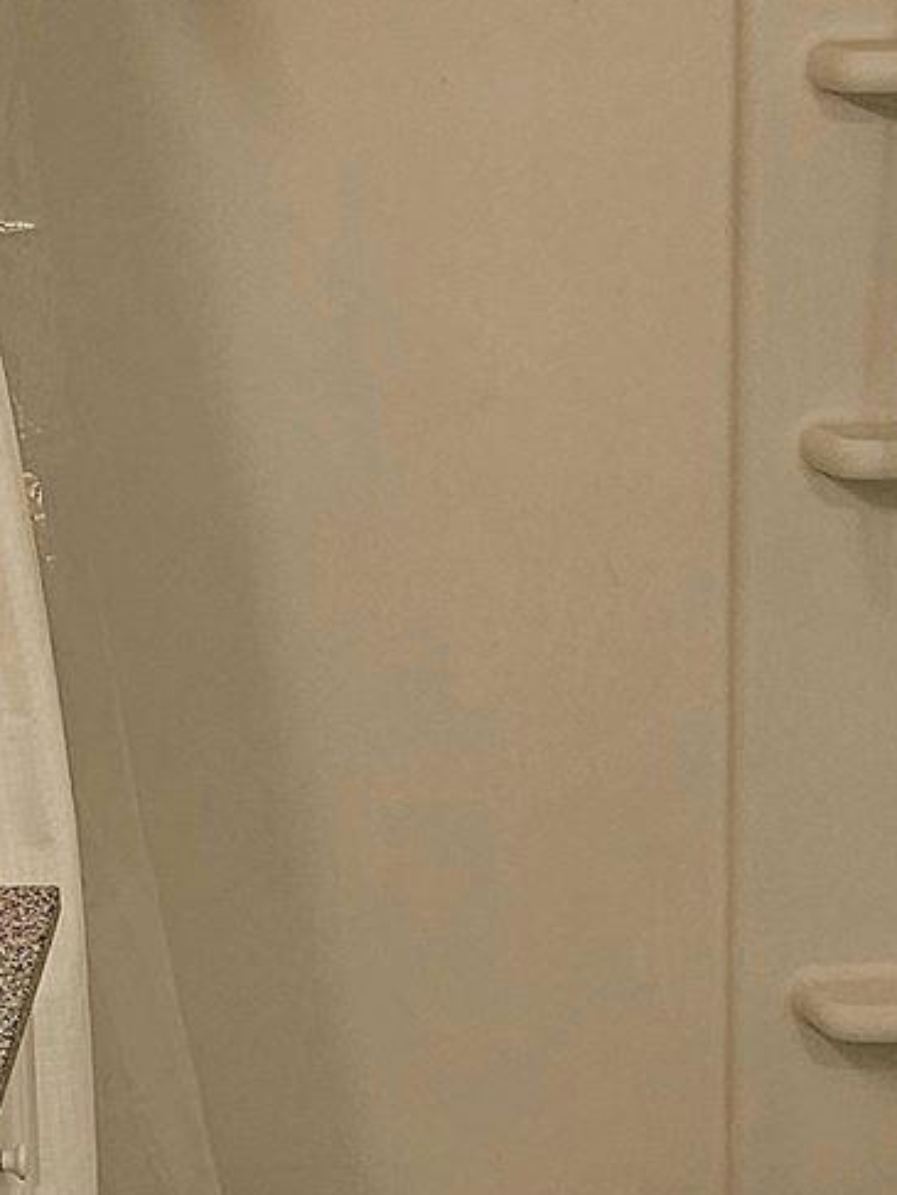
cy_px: 868
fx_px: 3763
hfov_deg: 13.6
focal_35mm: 109
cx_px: 410
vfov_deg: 17.9
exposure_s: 1/120
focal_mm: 6.3
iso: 200
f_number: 1.7
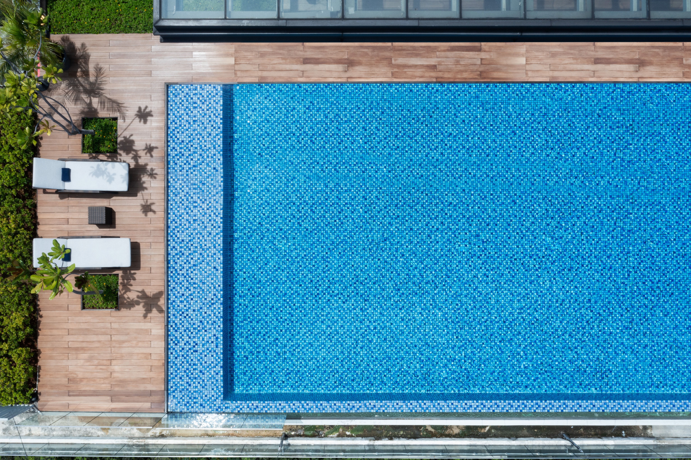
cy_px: 250
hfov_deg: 60.2
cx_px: 324
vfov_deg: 42.3
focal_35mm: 31
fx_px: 595
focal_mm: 10.26
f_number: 11
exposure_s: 1/120
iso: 100
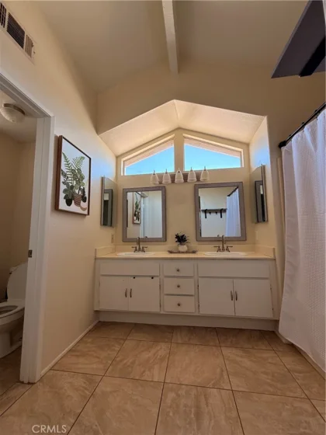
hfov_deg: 85.7
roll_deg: +1.1
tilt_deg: +6.7
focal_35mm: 14
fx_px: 176
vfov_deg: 102.1
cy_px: 218
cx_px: 163
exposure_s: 1/108
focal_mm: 2.22
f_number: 2.2
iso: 64
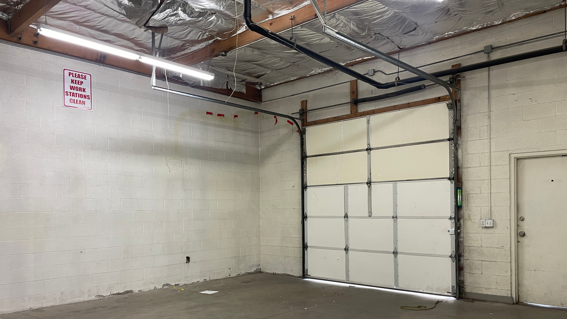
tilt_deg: +0.0
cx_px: 289
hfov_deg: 66.1
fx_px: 436
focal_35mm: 29
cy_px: 206
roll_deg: +0.7
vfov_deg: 39.8
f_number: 1.6
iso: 80
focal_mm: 4.2
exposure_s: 1/60
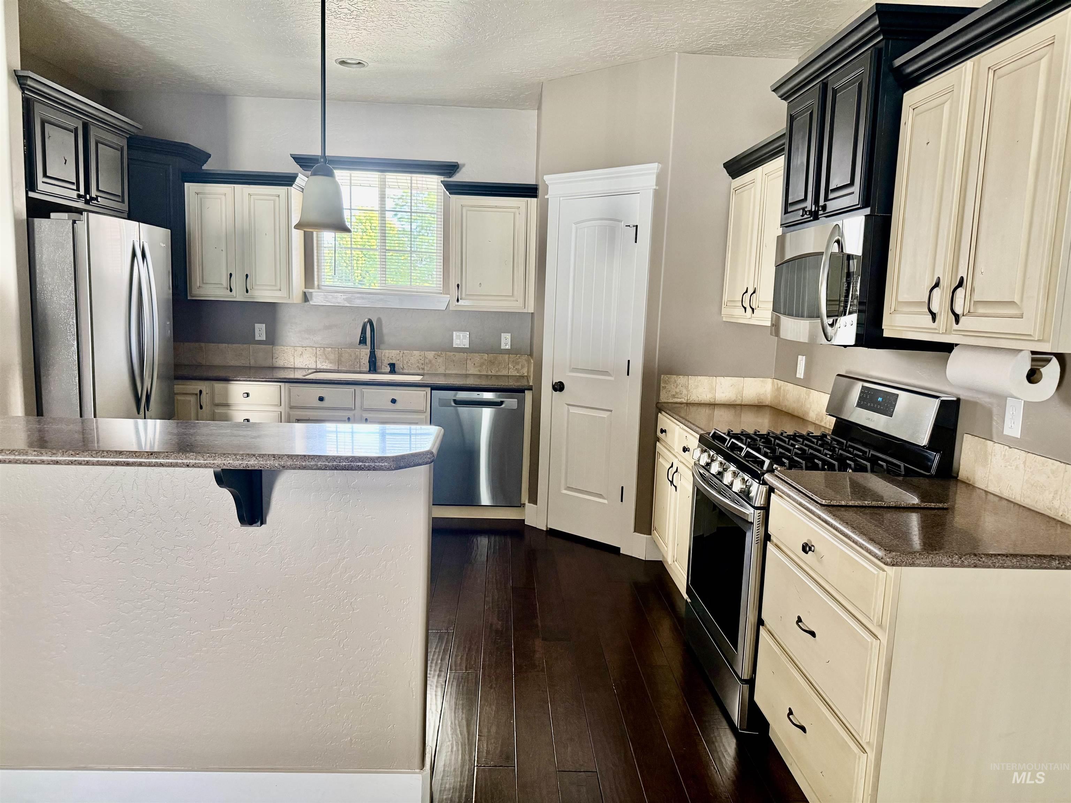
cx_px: 536
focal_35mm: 24
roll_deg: -1.8
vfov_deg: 56.8
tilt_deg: -7.3
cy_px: 402
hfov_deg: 71.6
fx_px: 743
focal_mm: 6.76
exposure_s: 1/60
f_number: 1.78
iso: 320
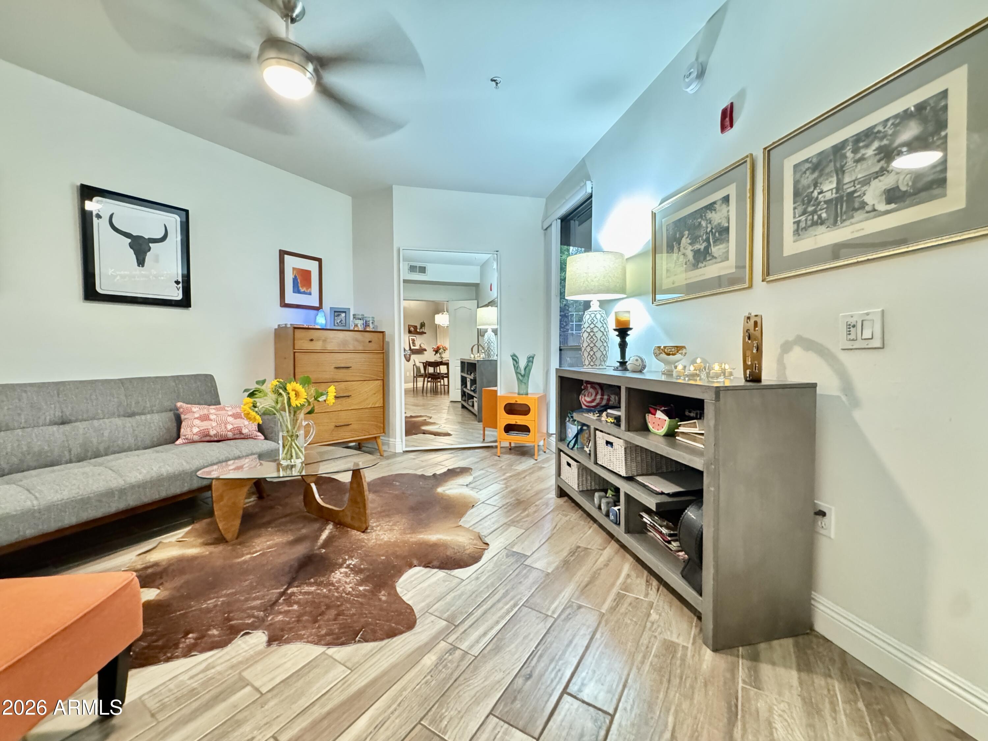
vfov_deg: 85.7
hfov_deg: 102.1
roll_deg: -1.9
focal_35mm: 14
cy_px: 370
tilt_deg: -2.9
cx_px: 494
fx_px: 400
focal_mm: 2.22
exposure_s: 1/30
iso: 1600
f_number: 2.2
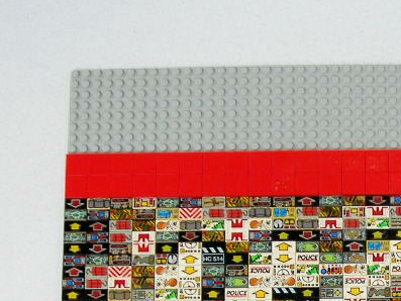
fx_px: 1136
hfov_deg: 19.8
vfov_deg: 14.6
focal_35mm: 98
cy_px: 353
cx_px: 323
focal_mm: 6.3
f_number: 3.2
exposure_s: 1/123
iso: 50
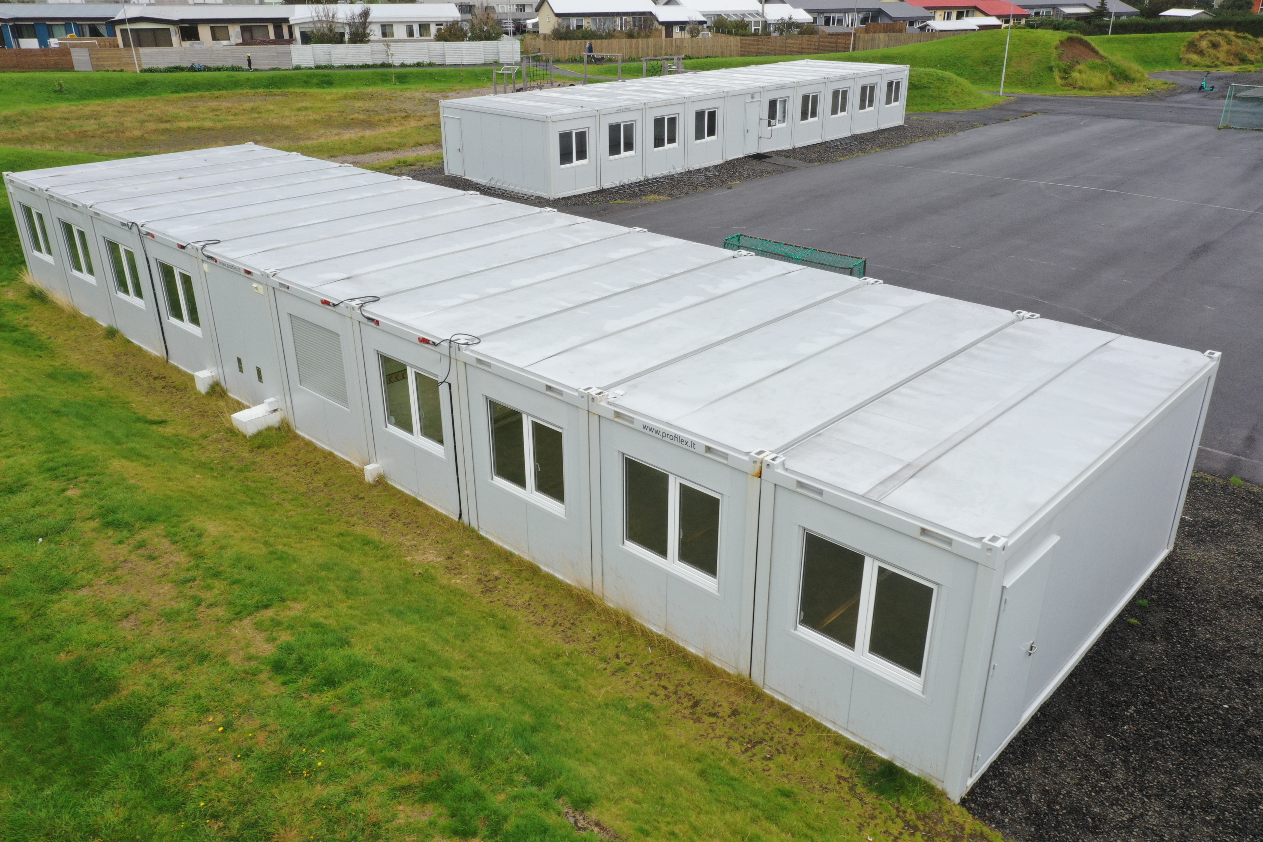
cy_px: 421
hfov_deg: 65.5
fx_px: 982
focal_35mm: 28
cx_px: 632
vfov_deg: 46.4
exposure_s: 1/30
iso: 120
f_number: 10
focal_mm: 10.26
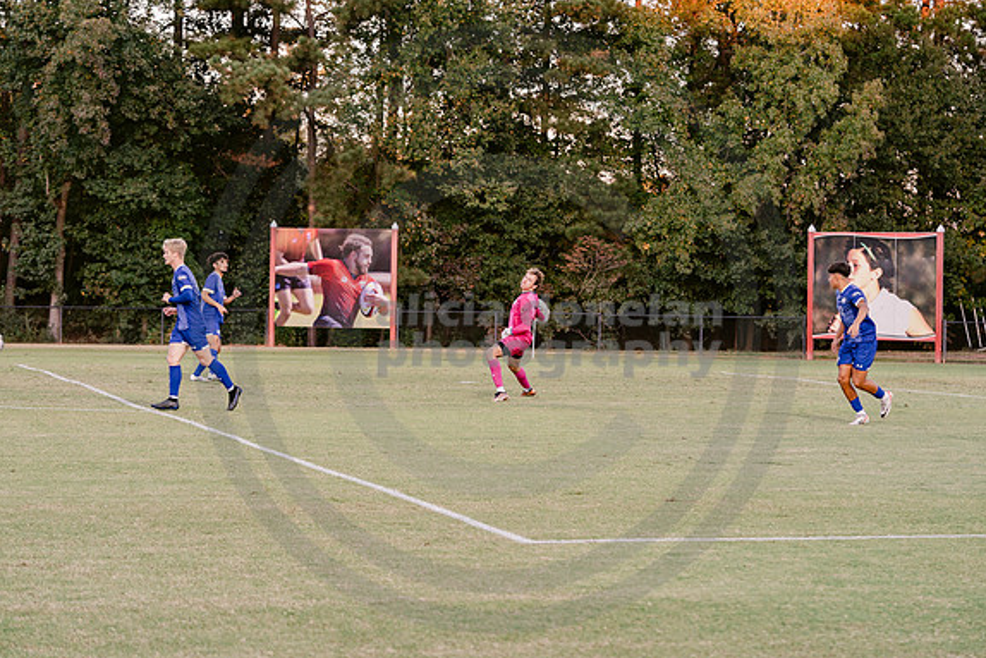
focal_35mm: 91
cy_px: 329
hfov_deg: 22.4
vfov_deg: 15.0
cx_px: 496
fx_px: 2493
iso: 640
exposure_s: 1/200
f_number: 4
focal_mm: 90
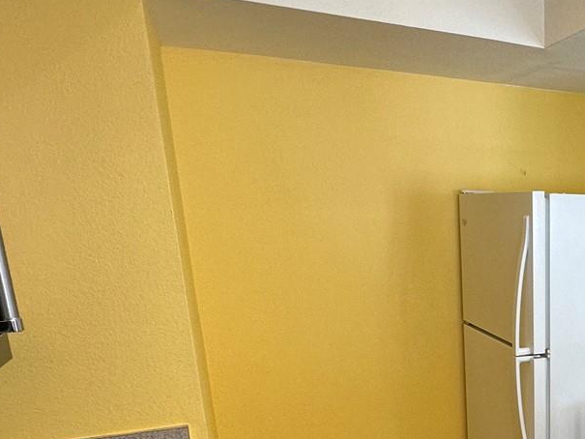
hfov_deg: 42.2
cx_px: 606
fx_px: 625
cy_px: 358
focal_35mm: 37
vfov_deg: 37.2
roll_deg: -1.4
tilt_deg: -14.4
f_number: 2.2
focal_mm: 2.22
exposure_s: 1/120
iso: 160
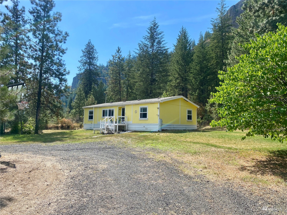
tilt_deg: +5.5
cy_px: 108
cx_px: 144
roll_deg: -1.3
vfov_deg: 53.1
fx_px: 216
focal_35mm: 26
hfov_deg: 67.3
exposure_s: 1/2625
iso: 32
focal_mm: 4.25
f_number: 1.8
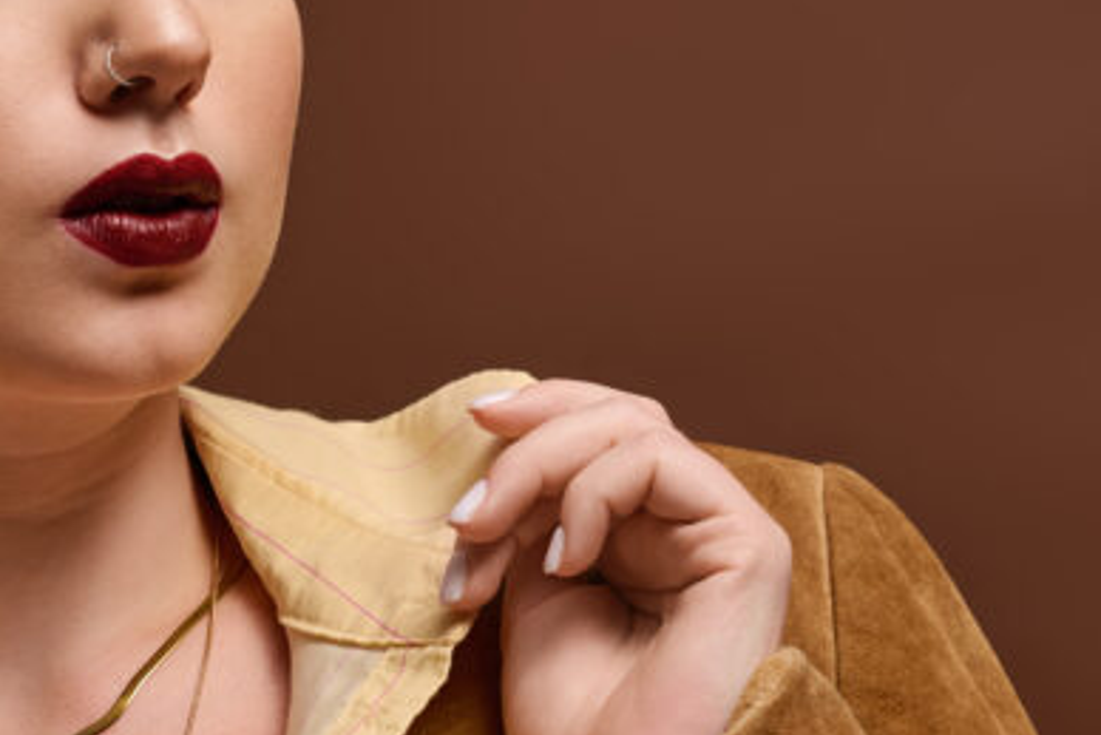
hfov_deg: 15.5
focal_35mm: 132
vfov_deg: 10.4
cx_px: 338
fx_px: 4038
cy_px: 257
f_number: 6.3
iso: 100
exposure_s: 1/200
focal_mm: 50
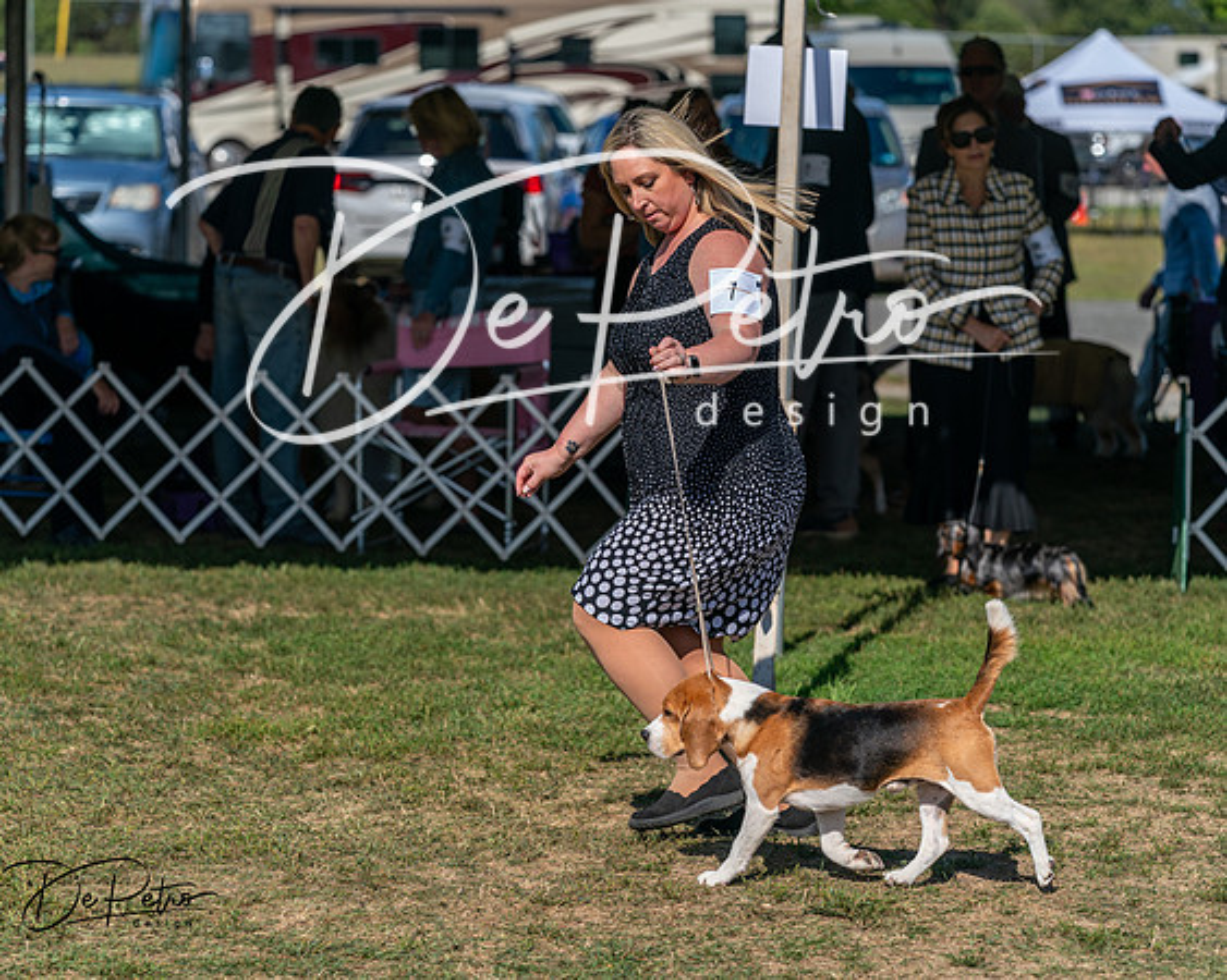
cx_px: 614
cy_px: 490
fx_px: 5110
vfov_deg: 11.0
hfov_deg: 13.7
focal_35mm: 141
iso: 160
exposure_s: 1/2000
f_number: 4.5
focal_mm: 125
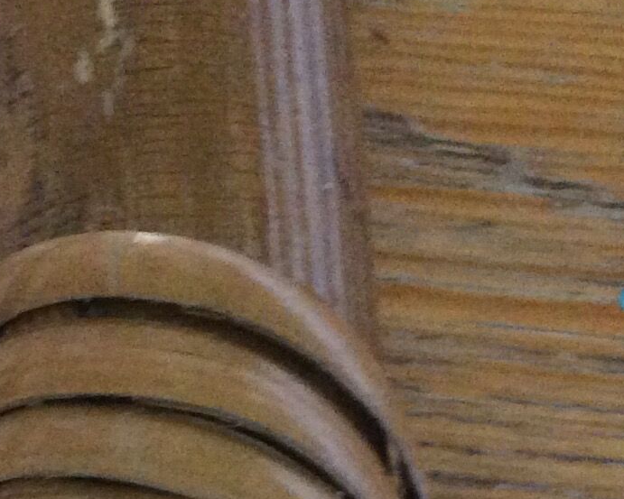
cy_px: 818
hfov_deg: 16.4
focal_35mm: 117
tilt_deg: -79.5
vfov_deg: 12.3
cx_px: 217
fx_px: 2161
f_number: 2.4
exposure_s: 1/25
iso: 320
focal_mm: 3.3
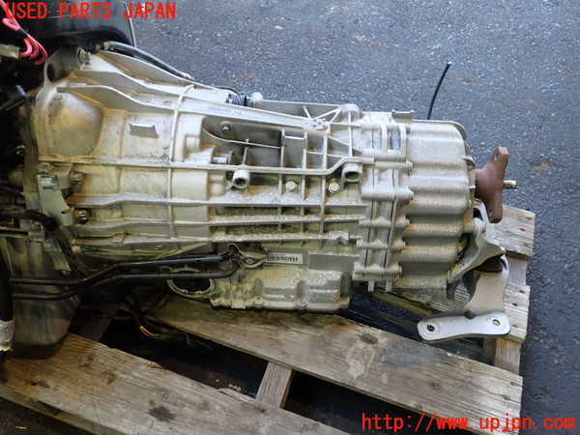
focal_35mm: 30
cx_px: 290
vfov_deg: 46.8
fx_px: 503
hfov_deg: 60.0
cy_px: 218
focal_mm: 5.4
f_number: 2.3
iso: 200
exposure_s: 1/40
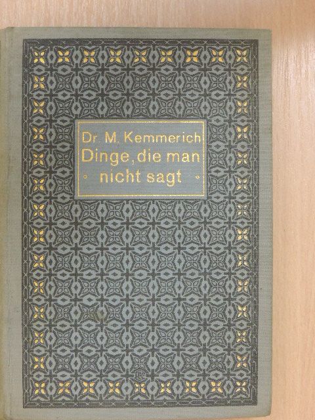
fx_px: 728
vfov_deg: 32.2
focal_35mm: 60
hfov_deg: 24.4
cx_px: 158
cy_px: 210
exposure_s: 1/15
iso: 720
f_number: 4.7
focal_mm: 10.7
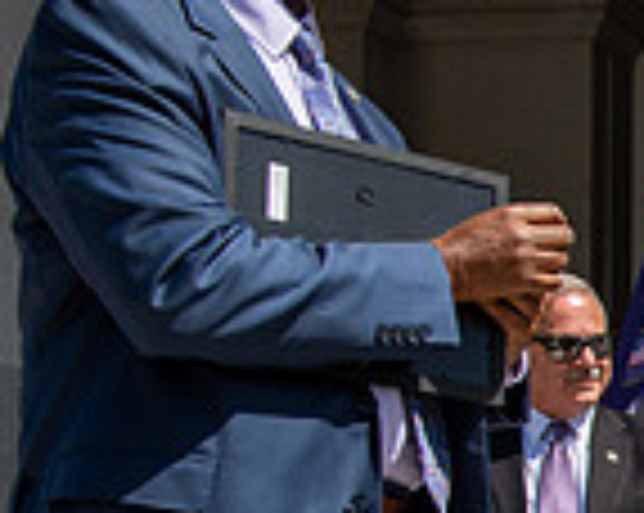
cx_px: 1393
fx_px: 2798
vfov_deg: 10.2
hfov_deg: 11.5
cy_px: 702
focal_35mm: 147
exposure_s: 1/320
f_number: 8
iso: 100
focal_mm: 32
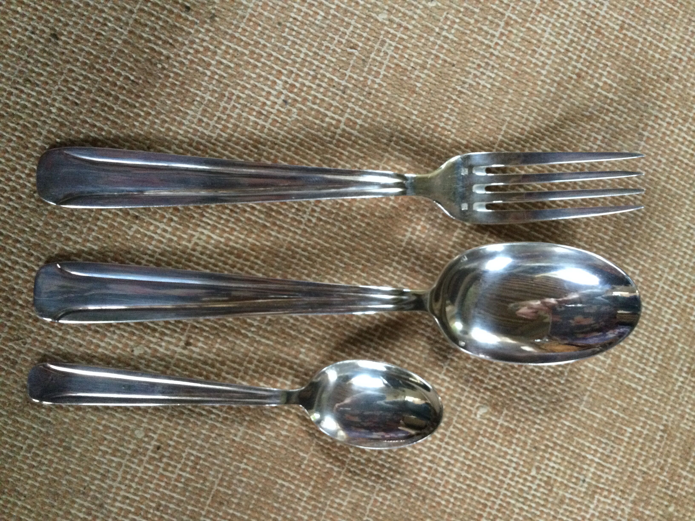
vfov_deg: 45.4
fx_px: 622
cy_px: 260
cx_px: 348
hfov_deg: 58.4
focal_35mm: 31
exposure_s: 1/20
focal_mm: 3.3
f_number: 2.4
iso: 200
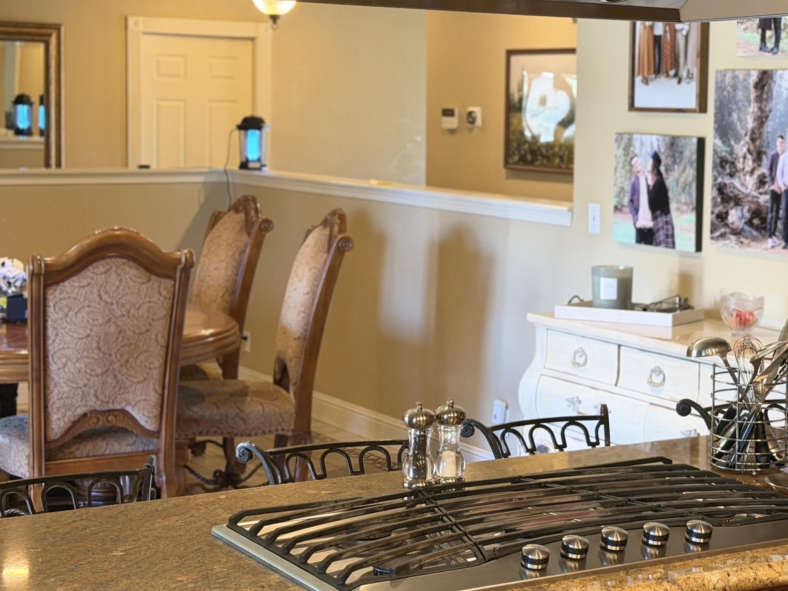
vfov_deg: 19.4
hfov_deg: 25.3
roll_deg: -1.1
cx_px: 596
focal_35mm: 76
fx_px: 1730
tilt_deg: -3.5
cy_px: 244
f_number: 1.78
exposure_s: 1/60
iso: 200
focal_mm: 6.76
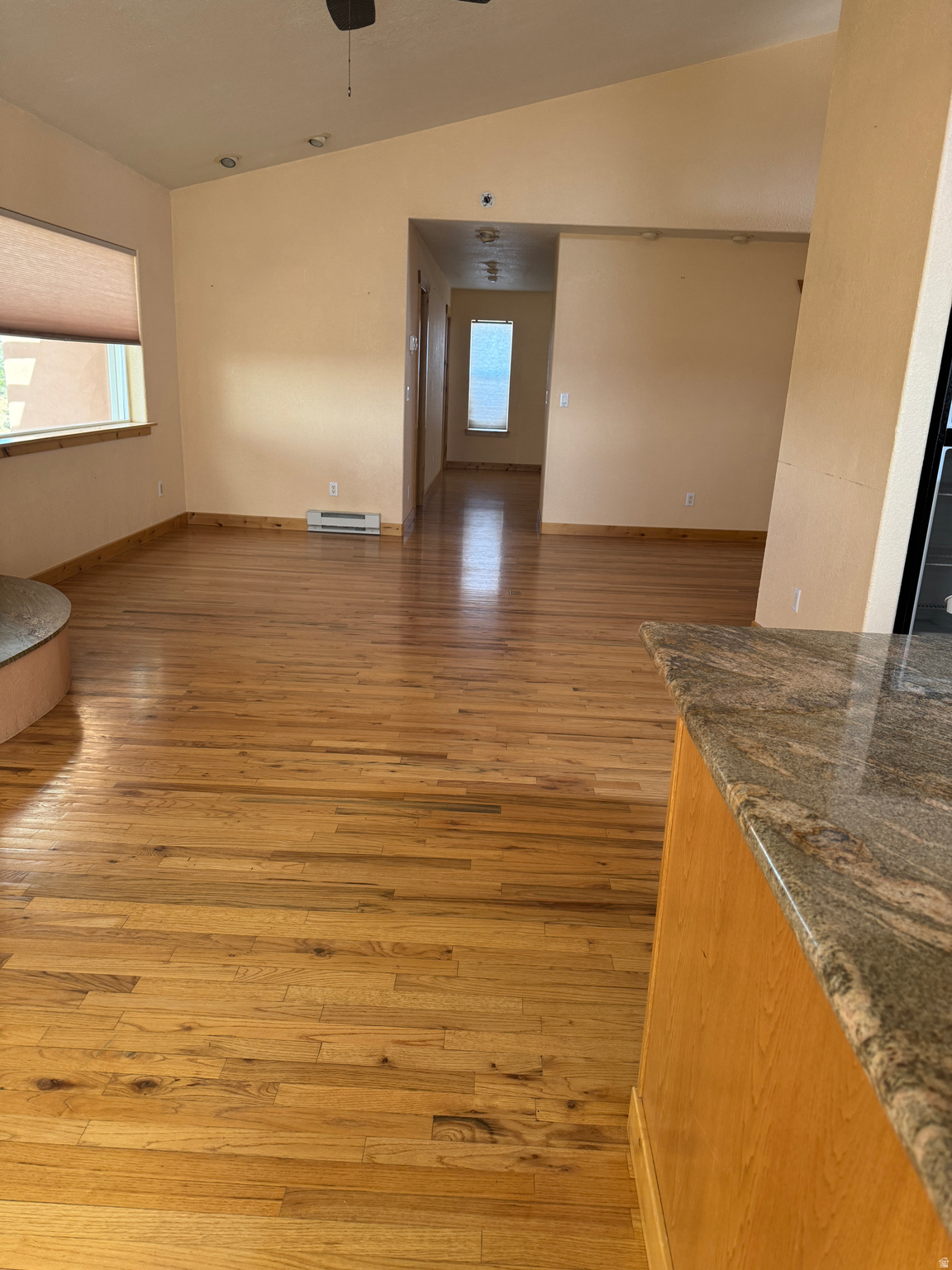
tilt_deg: -16.9
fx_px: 880
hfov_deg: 56.8
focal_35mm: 24
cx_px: 476
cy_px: 635
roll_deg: -2.8
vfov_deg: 71.6
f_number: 1.78
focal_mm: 6.76
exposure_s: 1/121
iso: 160
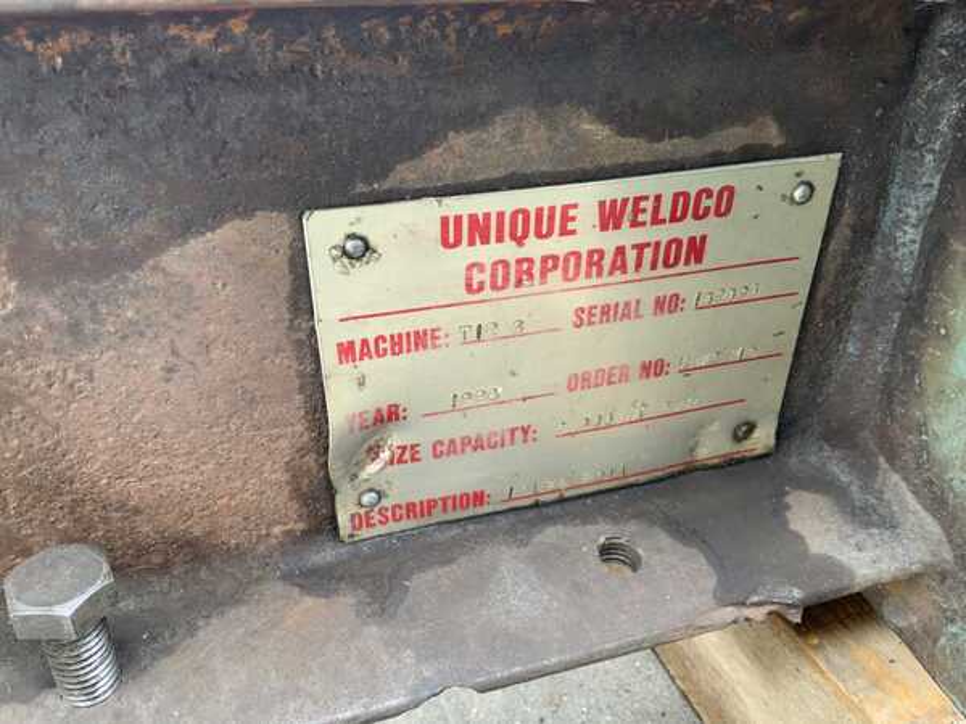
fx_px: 809
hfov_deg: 61.7
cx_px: 483
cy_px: 362
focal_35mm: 29
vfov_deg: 48.2
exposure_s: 1/122
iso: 64
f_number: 1.8
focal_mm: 3
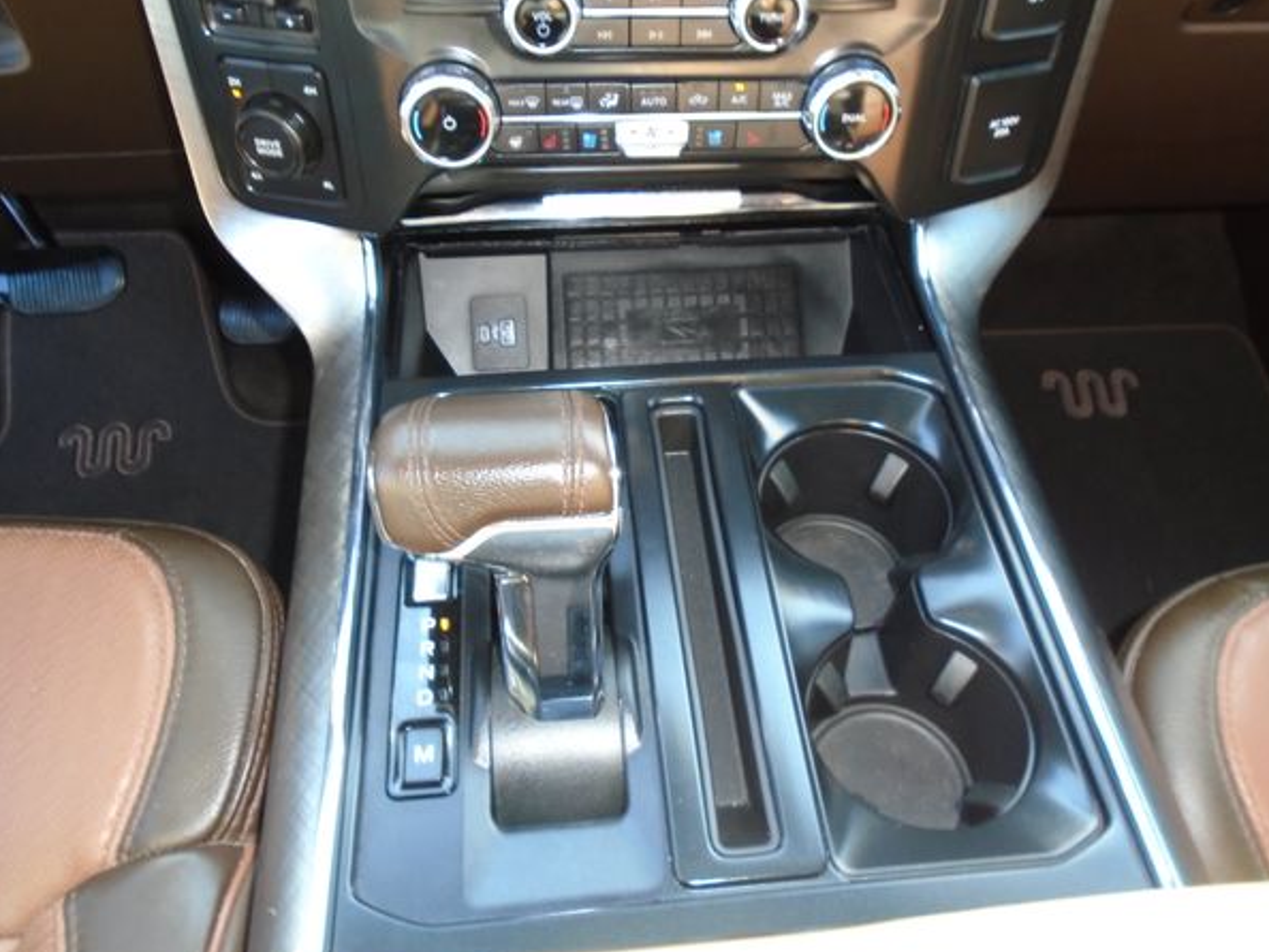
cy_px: 472
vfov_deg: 49.8
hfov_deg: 63.4
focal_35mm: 28
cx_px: 645
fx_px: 1027
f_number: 3.2
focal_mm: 4.6
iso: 250
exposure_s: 1/30
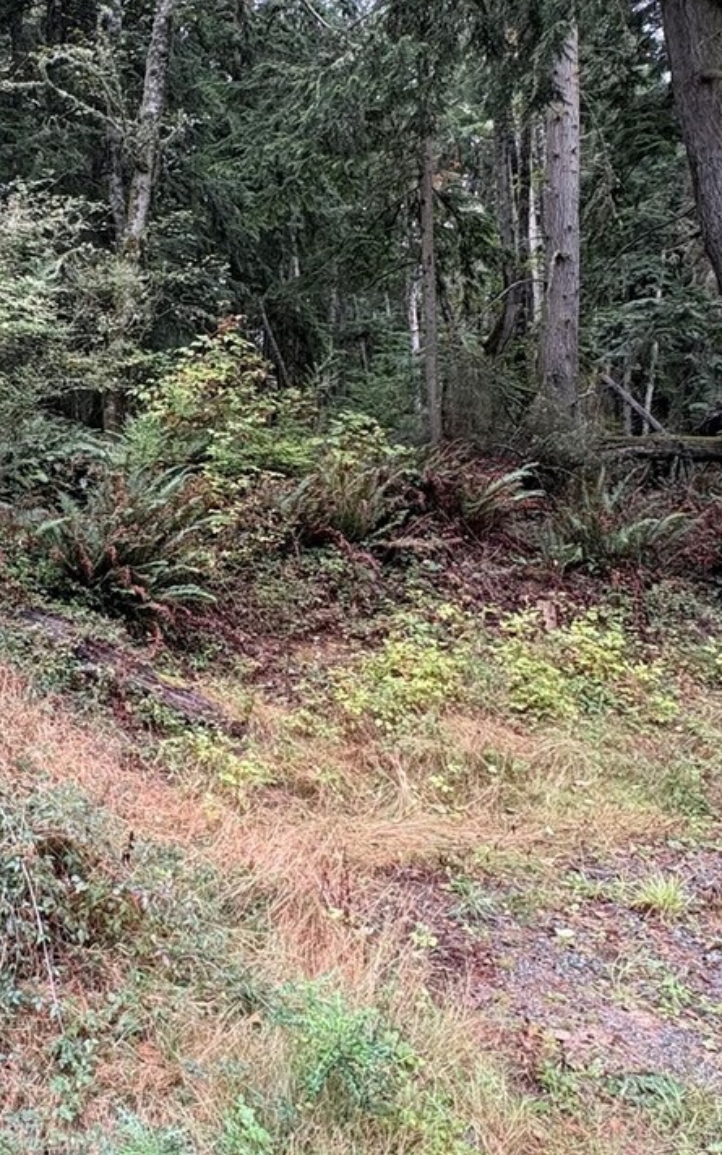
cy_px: 506
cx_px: 140
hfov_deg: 40.1
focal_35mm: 30
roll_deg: -0.3
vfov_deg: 62.7
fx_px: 944
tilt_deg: +2.2
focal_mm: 2.22
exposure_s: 1/99
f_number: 2.2
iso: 200
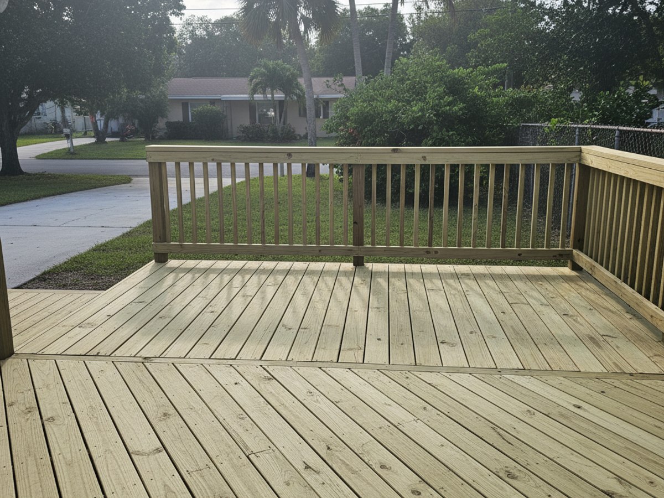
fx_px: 460
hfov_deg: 71.6
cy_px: 249
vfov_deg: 56.8
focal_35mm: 24
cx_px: 332
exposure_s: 1/517
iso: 1312
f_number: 1.68
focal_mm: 6.8
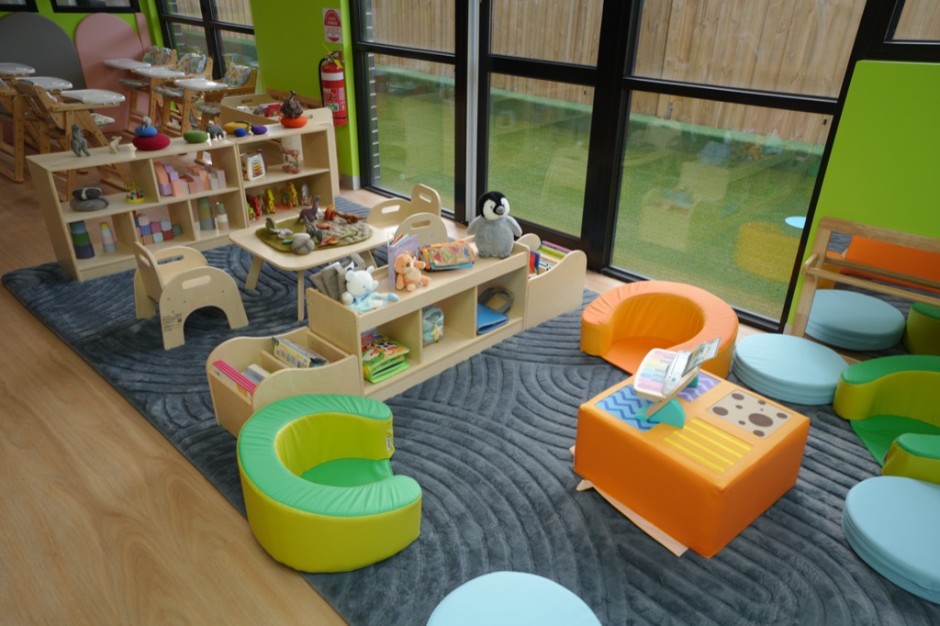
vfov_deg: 49.5
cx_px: 470
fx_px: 679
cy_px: 313
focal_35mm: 26
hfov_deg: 69.4
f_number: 4.5
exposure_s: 1/60
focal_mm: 26
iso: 100
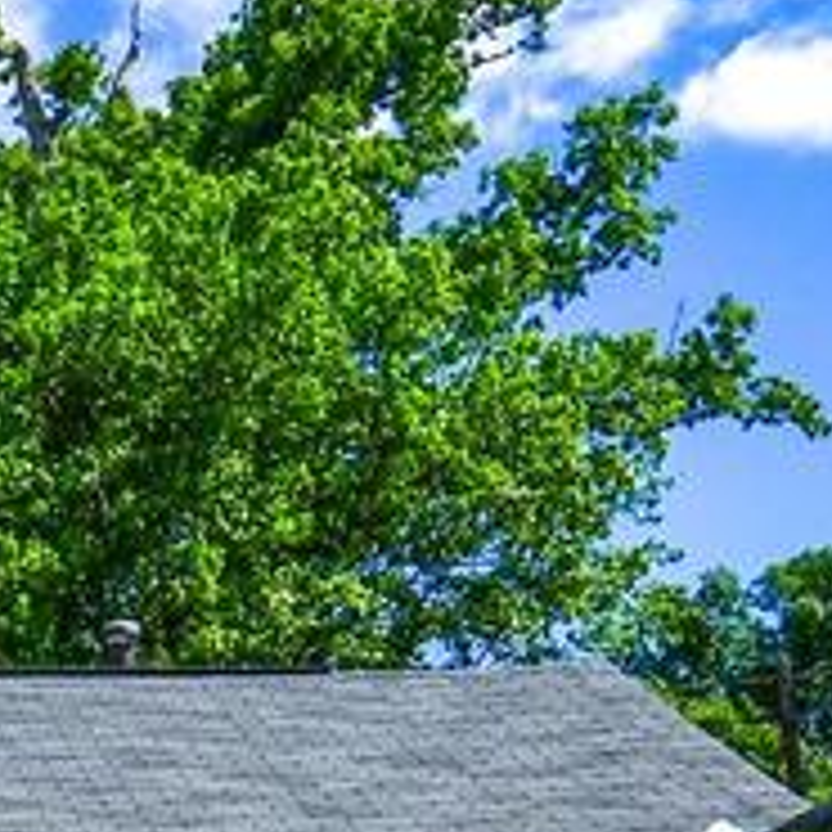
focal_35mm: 119
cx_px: -445
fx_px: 3236
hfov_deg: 13.7
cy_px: 1336
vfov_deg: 13.6
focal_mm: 12
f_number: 10
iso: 100
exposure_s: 1/400
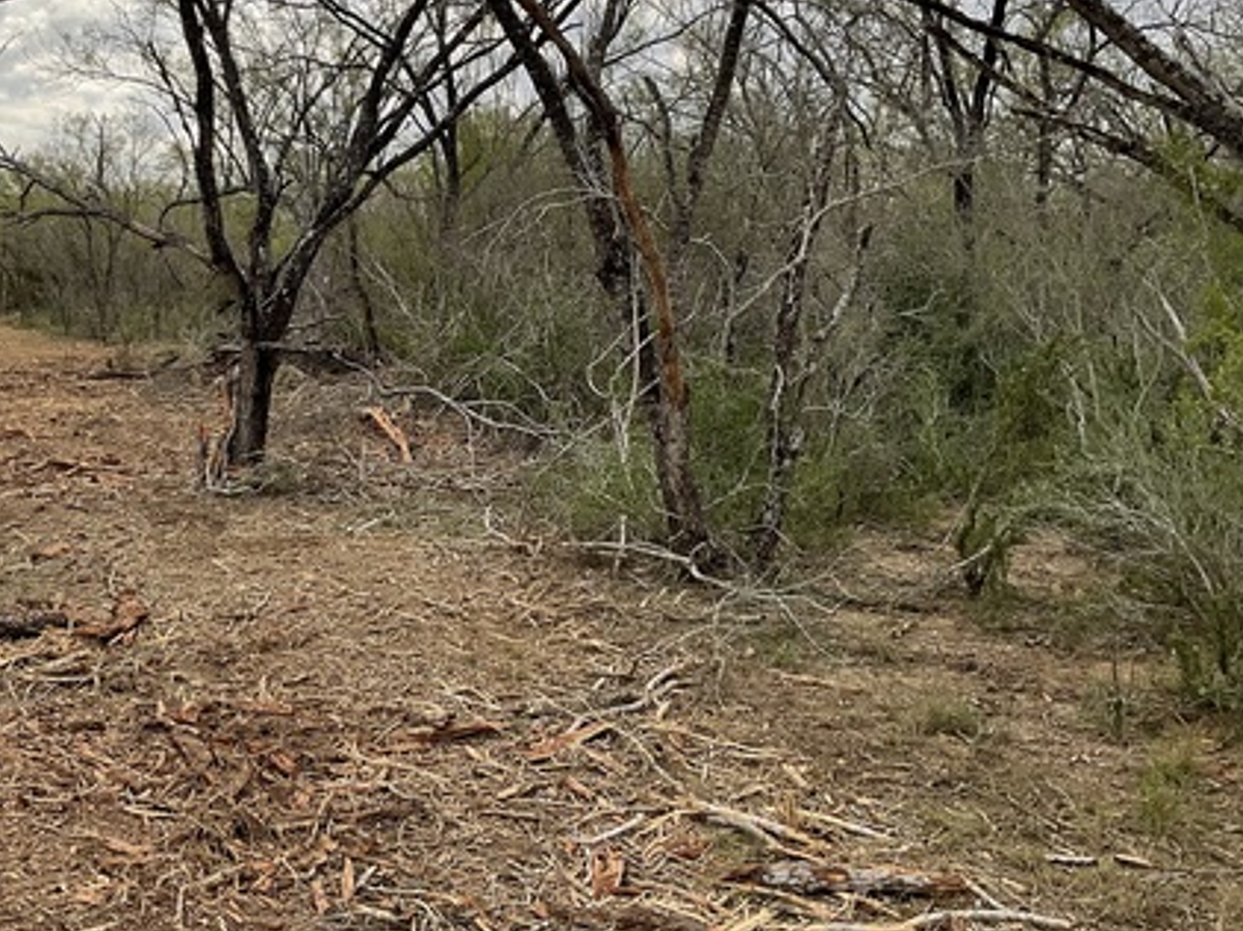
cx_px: 415
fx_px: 1579
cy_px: 333
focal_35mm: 44
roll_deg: -1.6
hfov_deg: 42.4
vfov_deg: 32.6
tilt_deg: -1.9
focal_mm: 3
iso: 16
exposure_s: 1/1311
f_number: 1.8
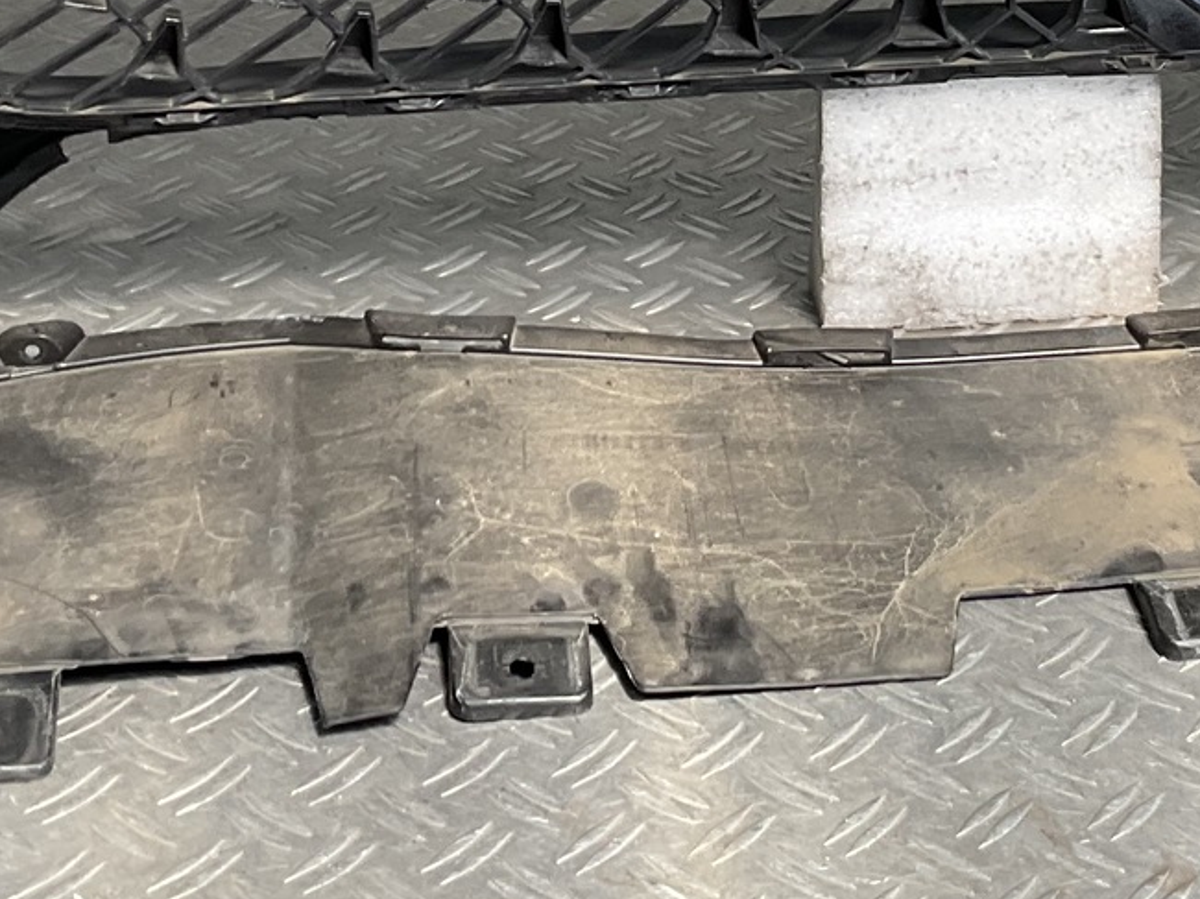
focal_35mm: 90
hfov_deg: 21.7
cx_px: 768
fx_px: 3119
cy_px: -81
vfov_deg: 16.0
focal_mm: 3
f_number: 1.8
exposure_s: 1/367
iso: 16
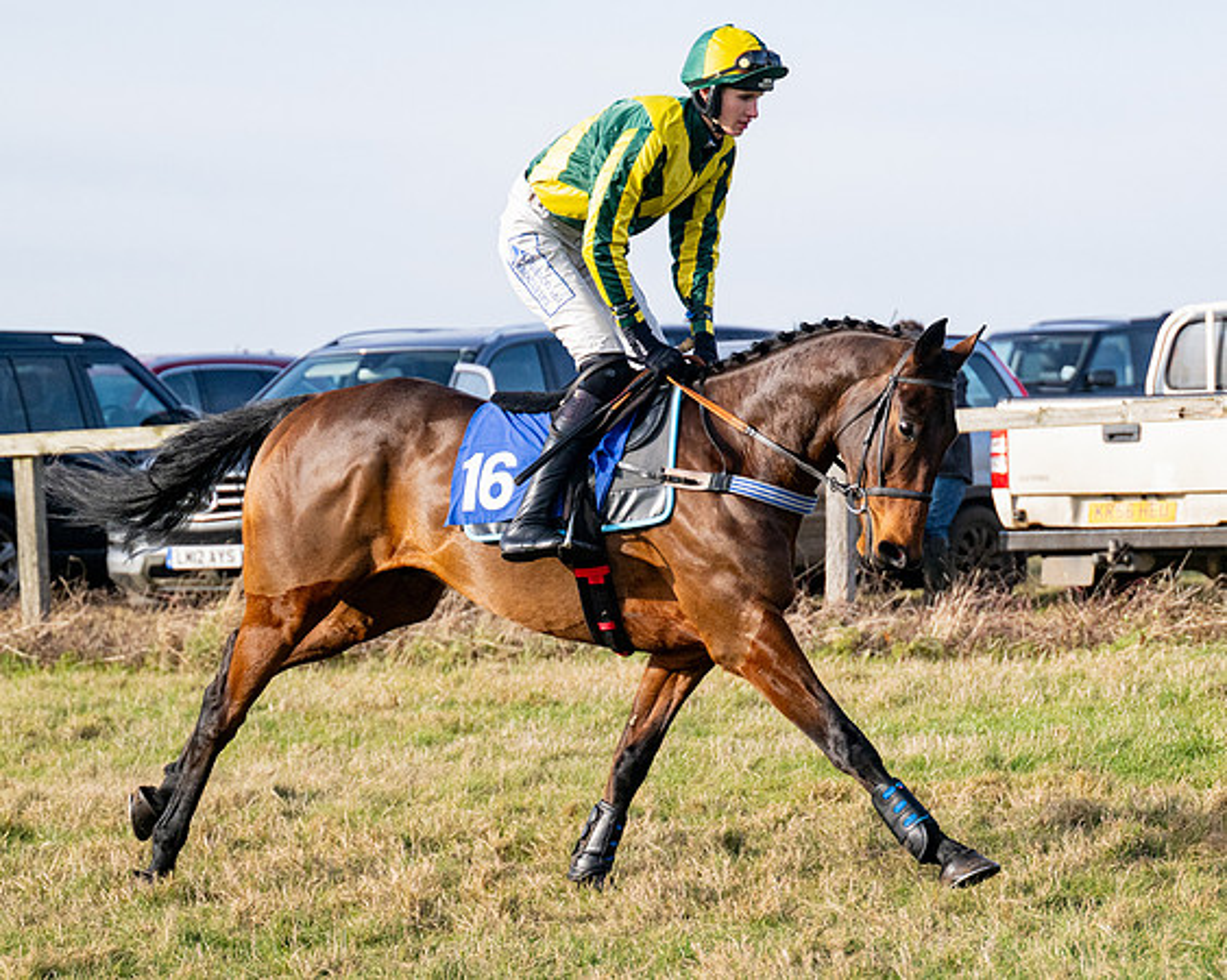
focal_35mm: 203
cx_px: 782
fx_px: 7355
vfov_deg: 7.6
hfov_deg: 9.5
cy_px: 533
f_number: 4
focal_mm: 110
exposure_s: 1/4000
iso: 400
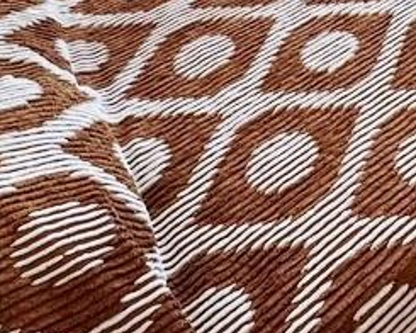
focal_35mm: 57
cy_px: -177
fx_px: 702
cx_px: 542
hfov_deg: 27.5
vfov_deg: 21.8
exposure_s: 1/99
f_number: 2.2
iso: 100
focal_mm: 2.22
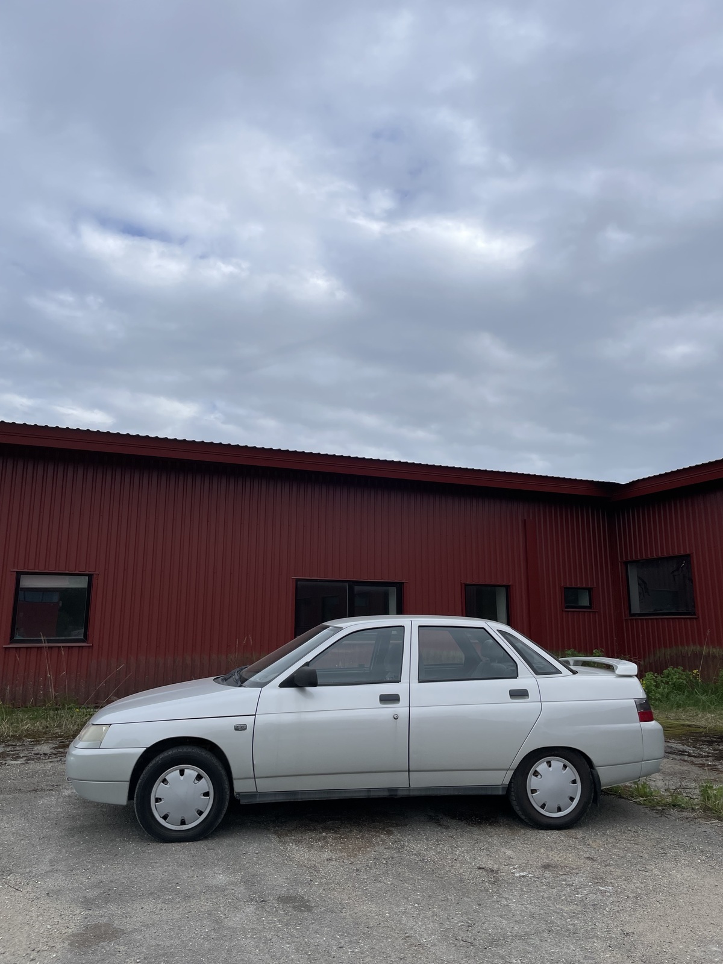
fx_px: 724
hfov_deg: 53.1
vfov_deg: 67.3
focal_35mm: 26
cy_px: 482
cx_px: 362
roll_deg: -0.9
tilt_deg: +12.9
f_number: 1.6
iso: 32
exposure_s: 1/2506
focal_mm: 4.2
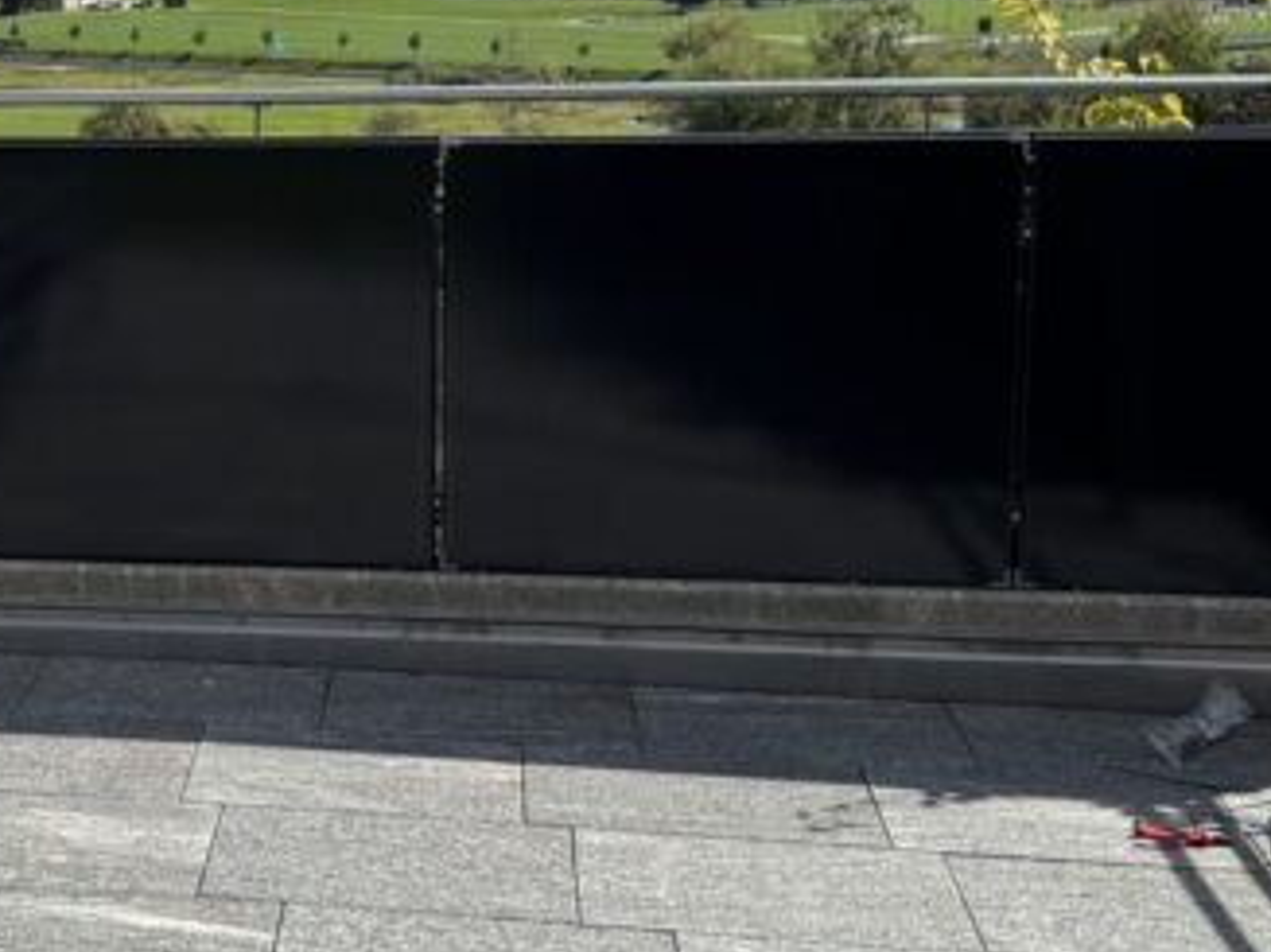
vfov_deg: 22.1
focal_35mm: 66
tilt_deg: -9.4
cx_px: 74
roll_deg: +1.1
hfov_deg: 28.0
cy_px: 317
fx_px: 2422
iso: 80
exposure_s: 1/4608
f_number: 1.78
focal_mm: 6.76
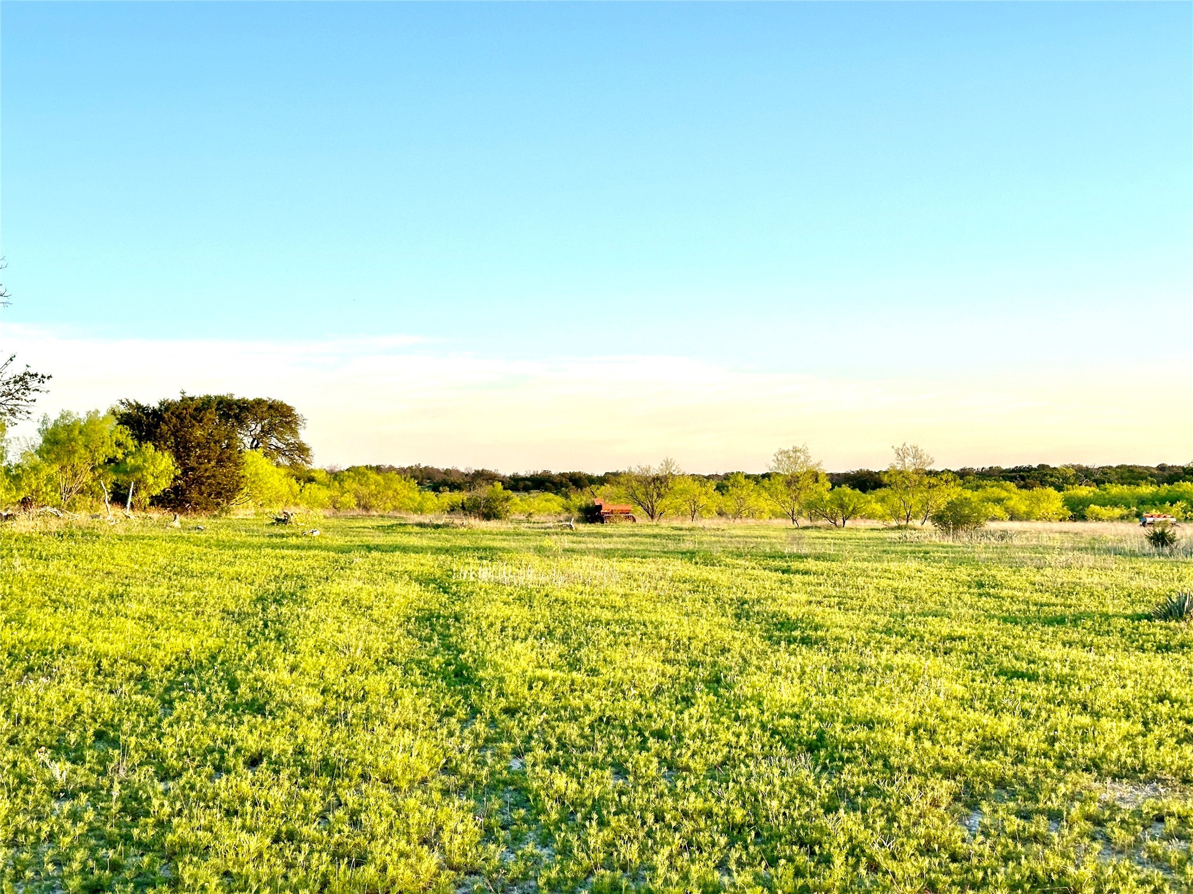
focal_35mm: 48
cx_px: 596
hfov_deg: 39.7
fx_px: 1654
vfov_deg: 30.3
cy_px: 447
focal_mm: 6.86
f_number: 1.78
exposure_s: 1/1019
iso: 64
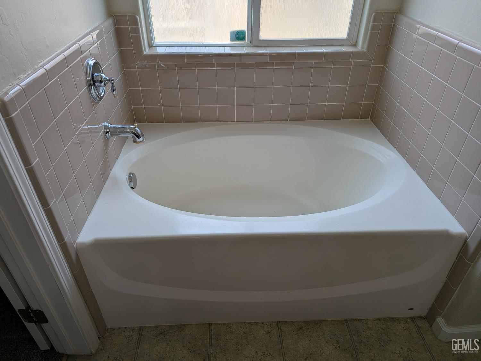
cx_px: 240
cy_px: 180
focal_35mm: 24
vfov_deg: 56.8
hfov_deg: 71.6
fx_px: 333
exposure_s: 1/239
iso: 46
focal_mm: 6.81
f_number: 1.85
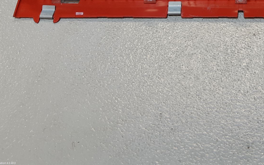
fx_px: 367
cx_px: 235
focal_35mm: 51
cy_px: -18
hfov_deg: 37.2
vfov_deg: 23.7
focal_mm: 3.93
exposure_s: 1/50
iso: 40
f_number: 1.7
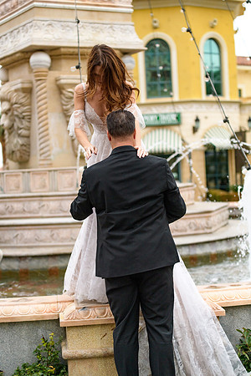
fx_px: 732
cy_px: 188
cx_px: 126
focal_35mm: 70
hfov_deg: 19.5
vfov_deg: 28.8
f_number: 2.8
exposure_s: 1/3200
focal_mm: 70
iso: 250
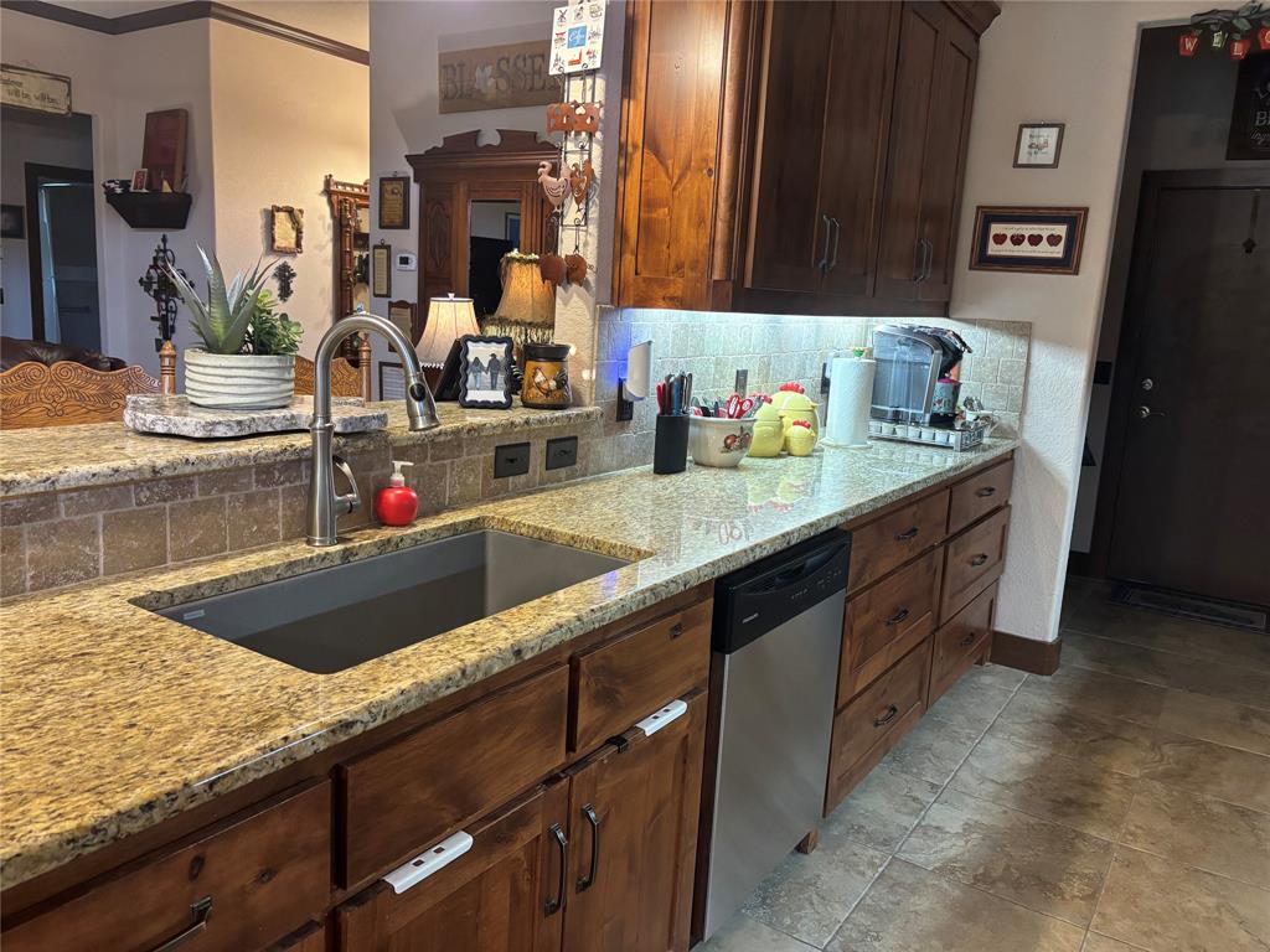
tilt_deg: -10.3
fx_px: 954
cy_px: 476
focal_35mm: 26
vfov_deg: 53.1
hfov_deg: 67.3
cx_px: 635
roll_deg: -2.8
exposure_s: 1/60
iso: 320
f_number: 1.6
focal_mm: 5.96
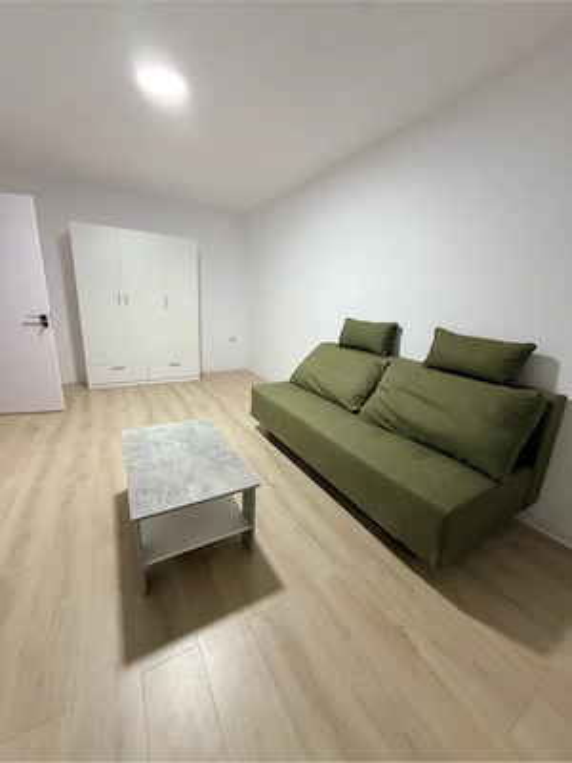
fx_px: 308
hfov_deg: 85.7
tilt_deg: -14.7
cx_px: 286
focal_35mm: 14
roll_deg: -1.6
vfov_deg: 102.1
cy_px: 382
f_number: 2.2
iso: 320
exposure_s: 1/50
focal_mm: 2.22
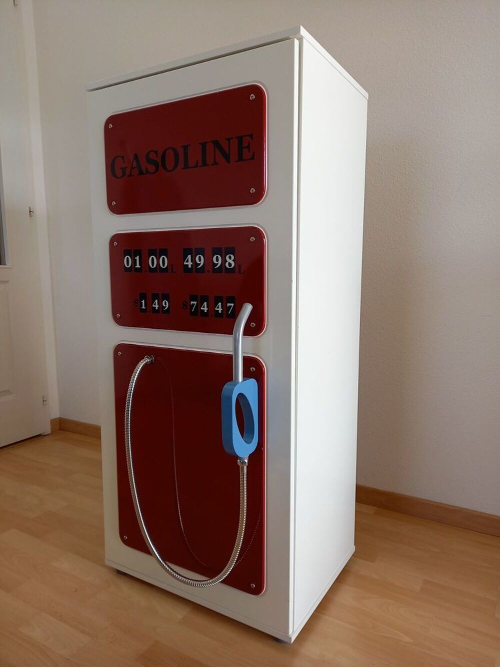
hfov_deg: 54.9
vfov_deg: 69.4
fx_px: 481
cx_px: 250
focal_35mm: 25
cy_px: 334
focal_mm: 4.65
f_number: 1.8
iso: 80
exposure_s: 1/100
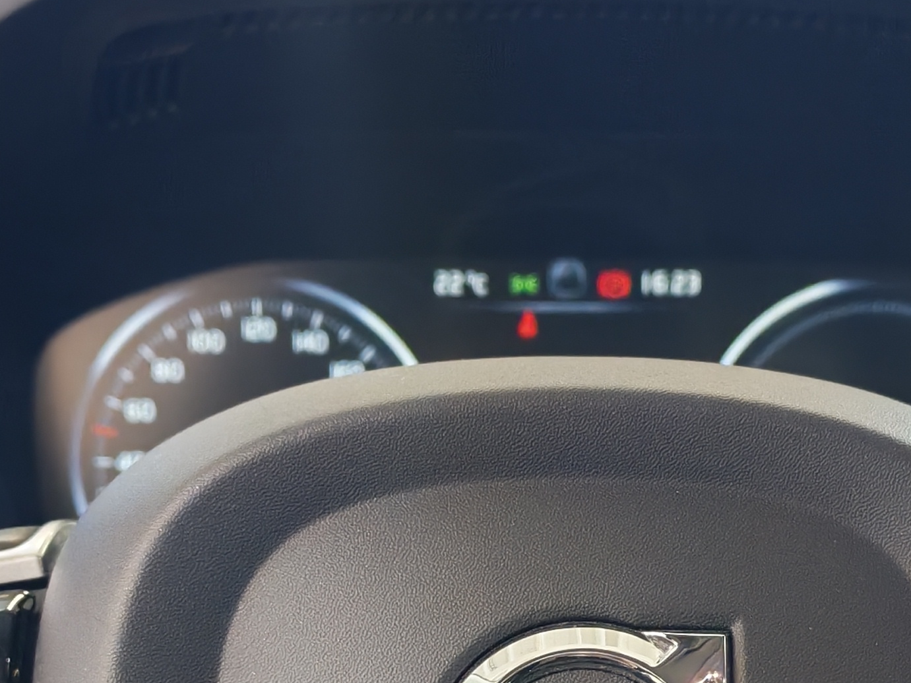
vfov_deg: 16.1
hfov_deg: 21.9
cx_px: 607
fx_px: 2342
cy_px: 763
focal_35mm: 89
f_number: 1.9
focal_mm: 6.12
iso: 800
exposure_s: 1/100
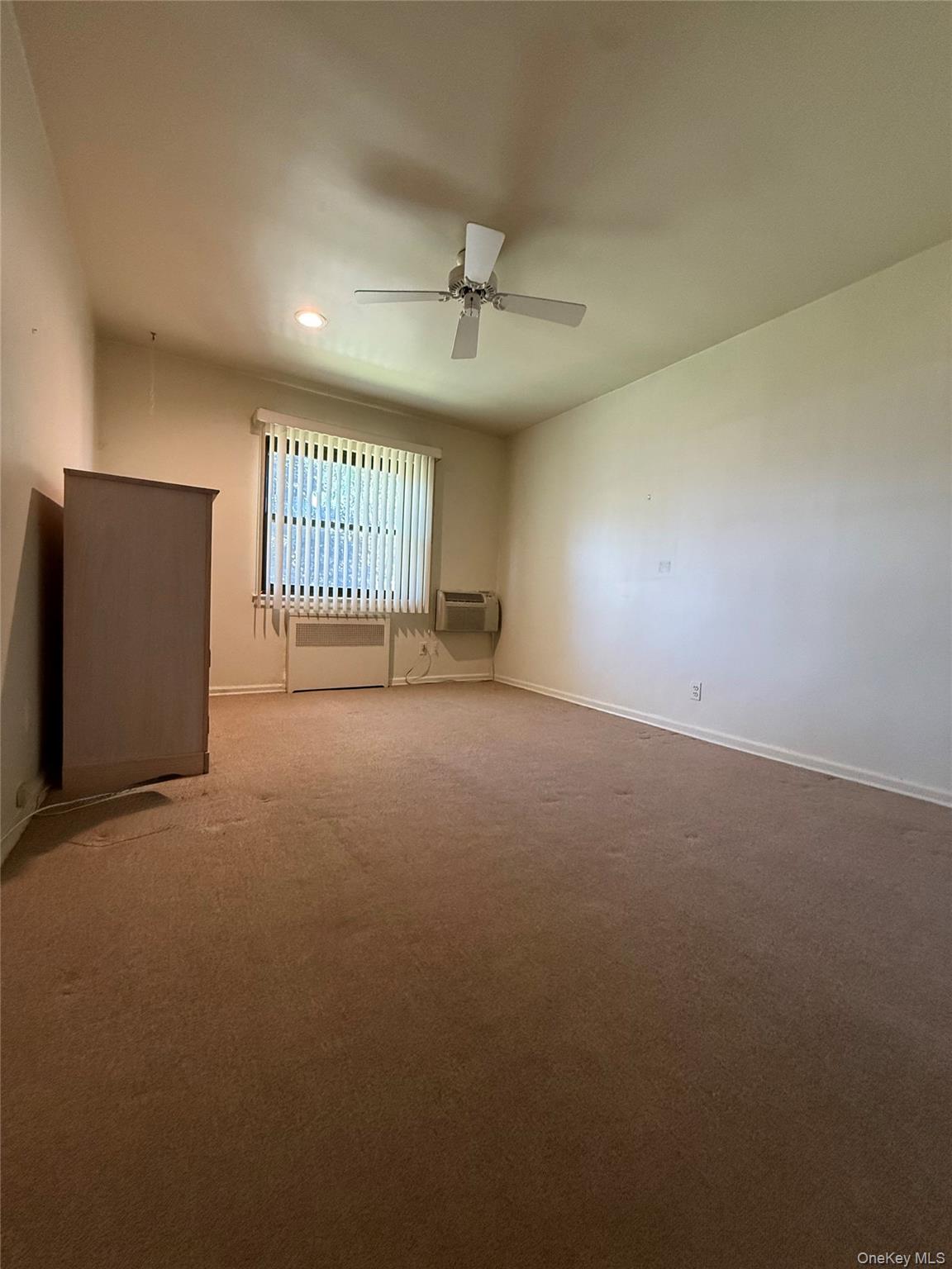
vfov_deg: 102.1
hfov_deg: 85.7
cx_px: 476
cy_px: 634
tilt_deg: -3.1
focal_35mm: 14
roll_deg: -2.2
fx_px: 513
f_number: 2.2
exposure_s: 1/120
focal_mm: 2.22
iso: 640
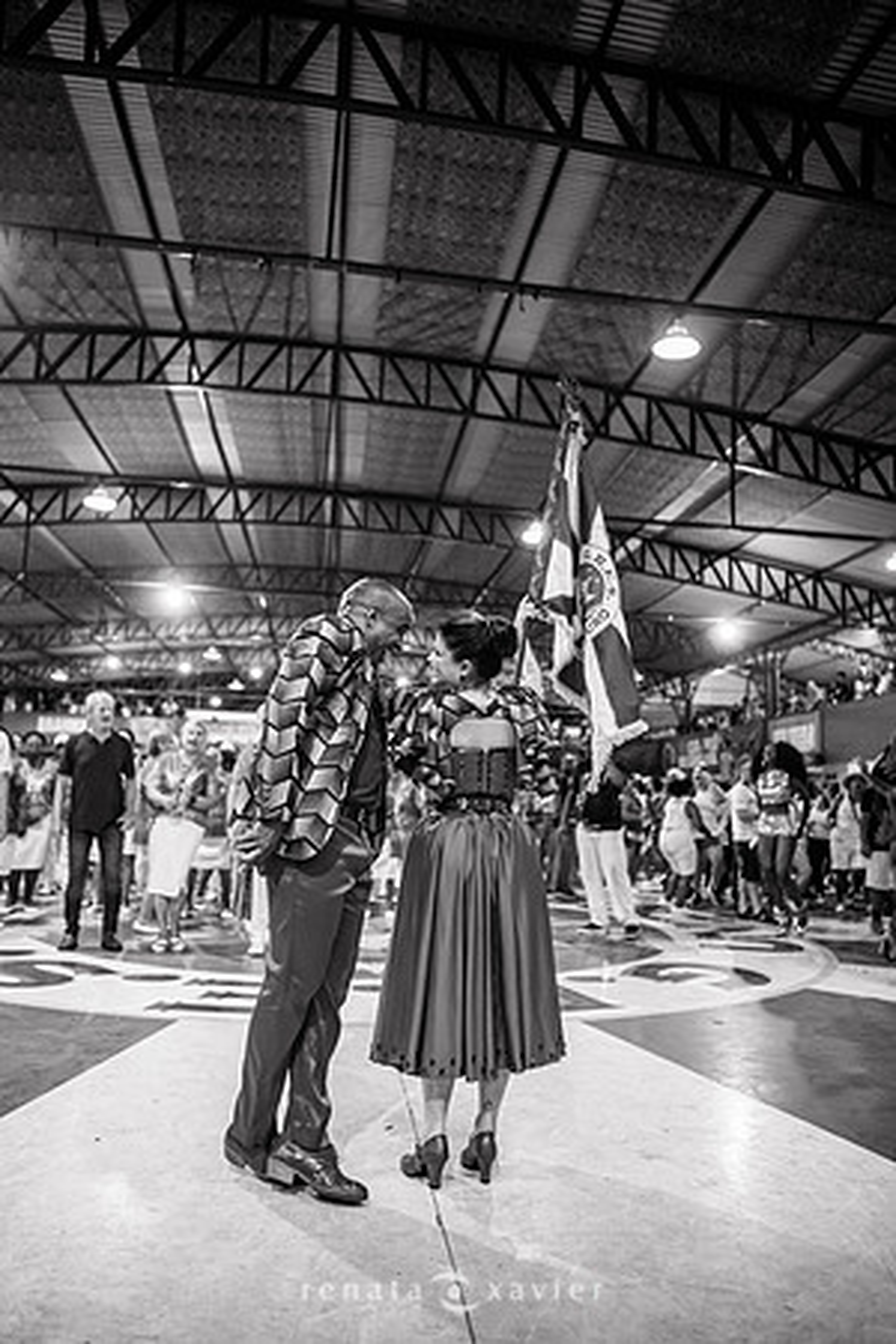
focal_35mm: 24
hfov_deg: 53.1
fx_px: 896
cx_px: 448
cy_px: 672
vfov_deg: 73.7
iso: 1600
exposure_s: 1/320
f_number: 1.8
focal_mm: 24
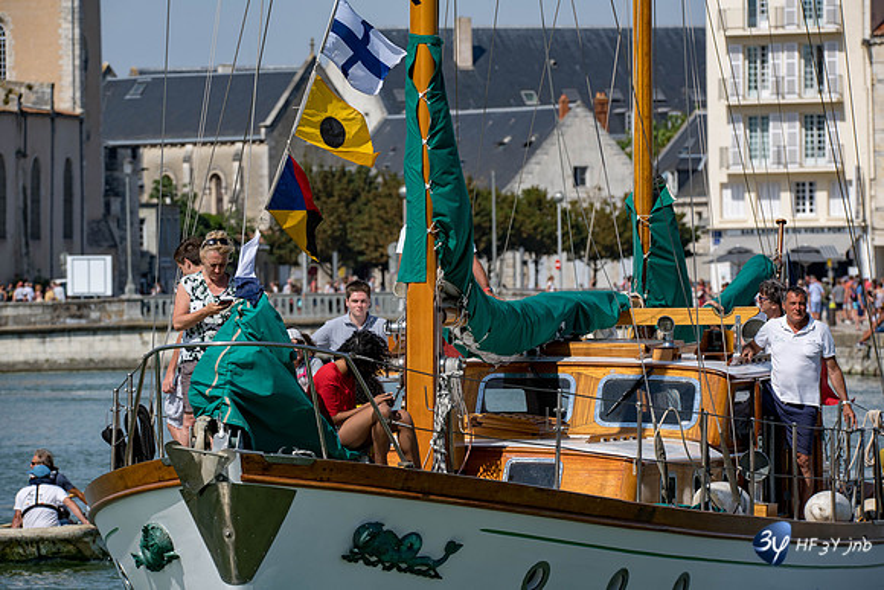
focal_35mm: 300
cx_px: 442
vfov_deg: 4.6
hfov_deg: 6.9
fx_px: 7368
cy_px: 295
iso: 250
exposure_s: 1/800
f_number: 11
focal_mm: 300
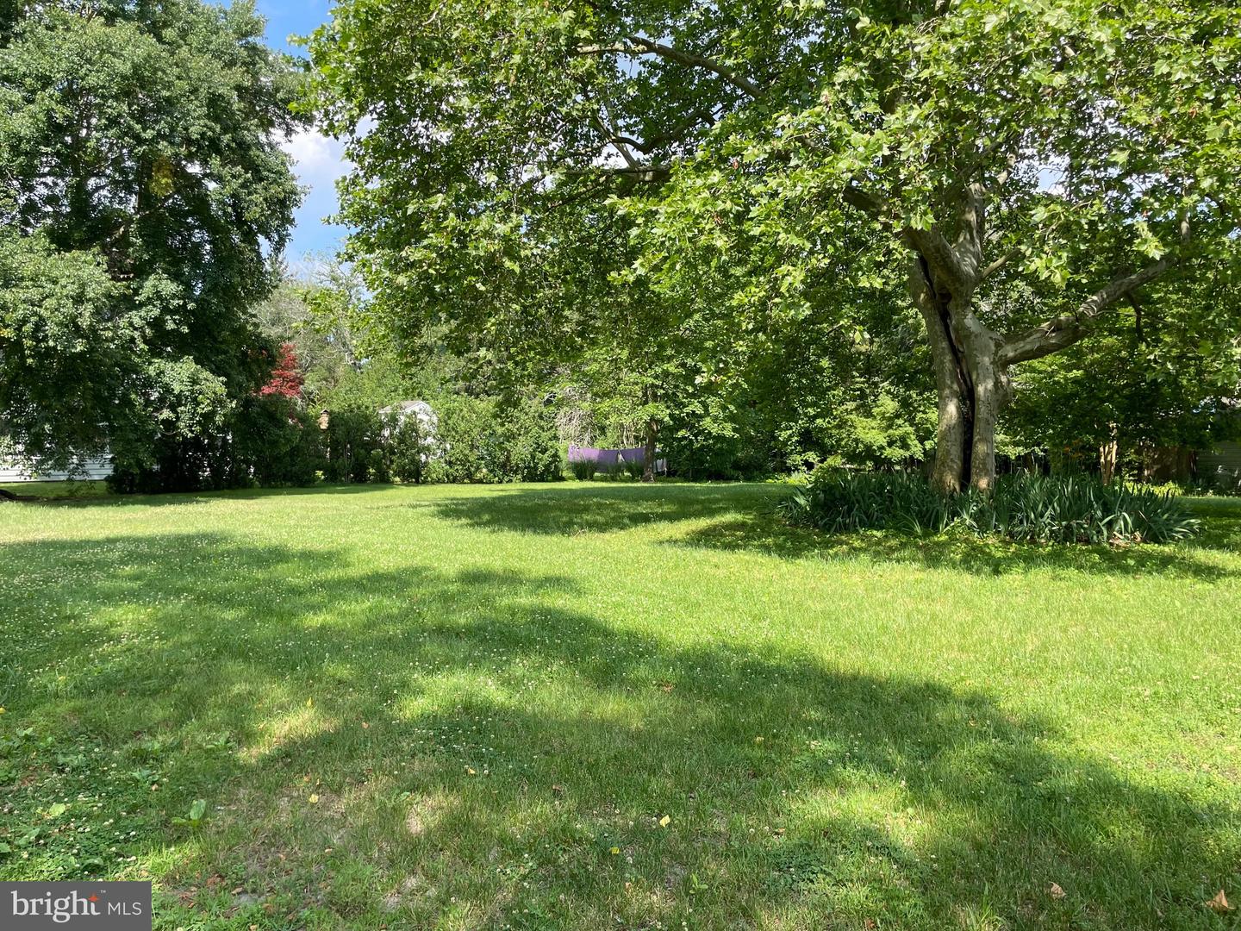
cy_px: 466
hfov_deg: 67.3
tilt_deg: -0.6
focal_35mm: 26
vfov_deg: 53.1
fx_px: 932
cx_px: 620
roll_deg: +0.1
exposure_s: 1/917
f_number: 1.6
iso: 32
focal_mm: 4.2
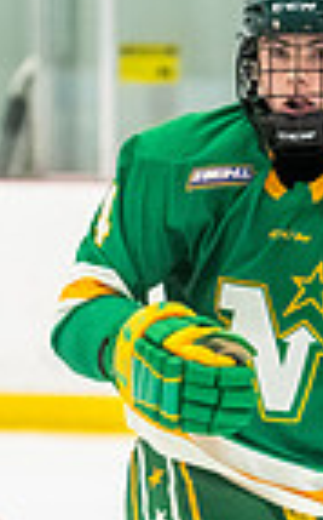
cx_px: 339
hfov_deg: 2.6
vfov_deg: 4.2
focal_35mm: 498
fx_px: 7035
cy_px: 584
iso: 3200
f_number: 2.8
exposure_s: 1/800
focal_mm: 102
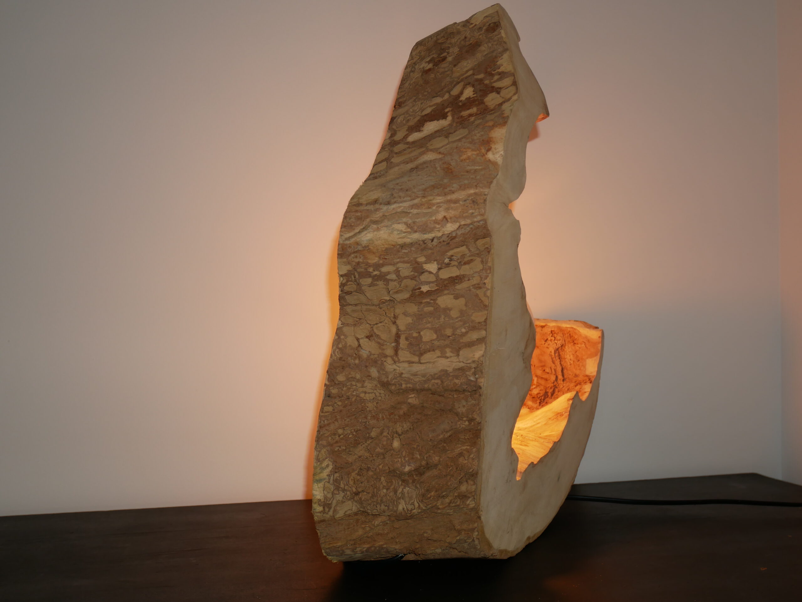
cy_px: 301
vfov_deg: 37.7
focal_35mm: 38
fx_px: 881
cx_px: 401
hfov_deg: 49.0
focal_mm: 19
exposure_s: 1/60
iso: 200
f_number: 4.3
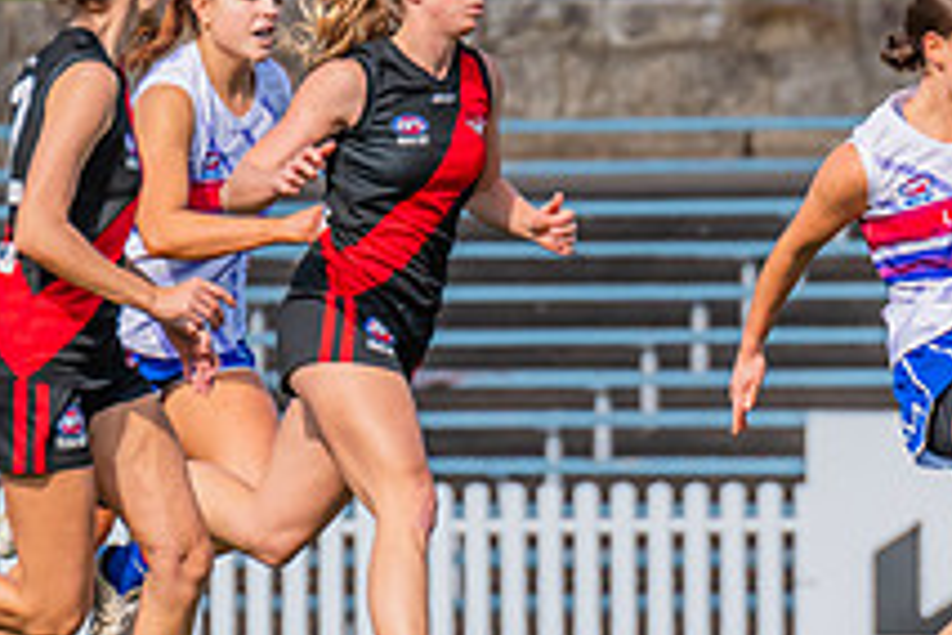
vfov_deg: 1.0
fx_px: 36570
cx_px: 1150
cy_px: 470
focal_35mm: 1383
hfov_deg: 1.5
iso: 800
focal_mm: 420
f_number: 11
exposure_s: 1/1250
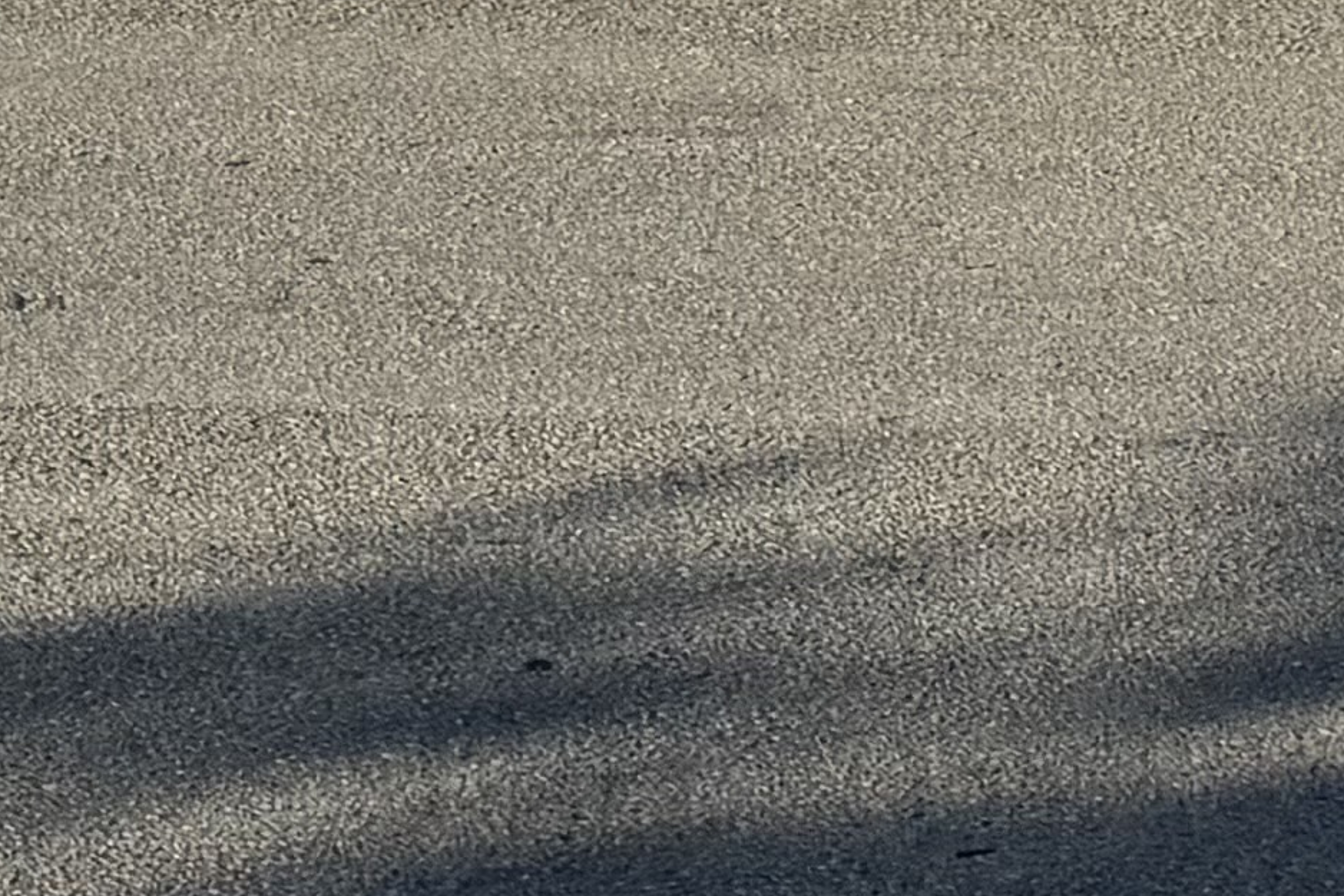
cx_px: 787
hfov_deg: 13.5
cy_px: -1462
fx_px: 5673
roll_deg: -1.5
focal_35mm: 152
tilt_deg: +0.9
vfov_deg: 8.1
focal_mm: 6.76
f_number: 1.78
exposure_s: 1/6410
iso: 80
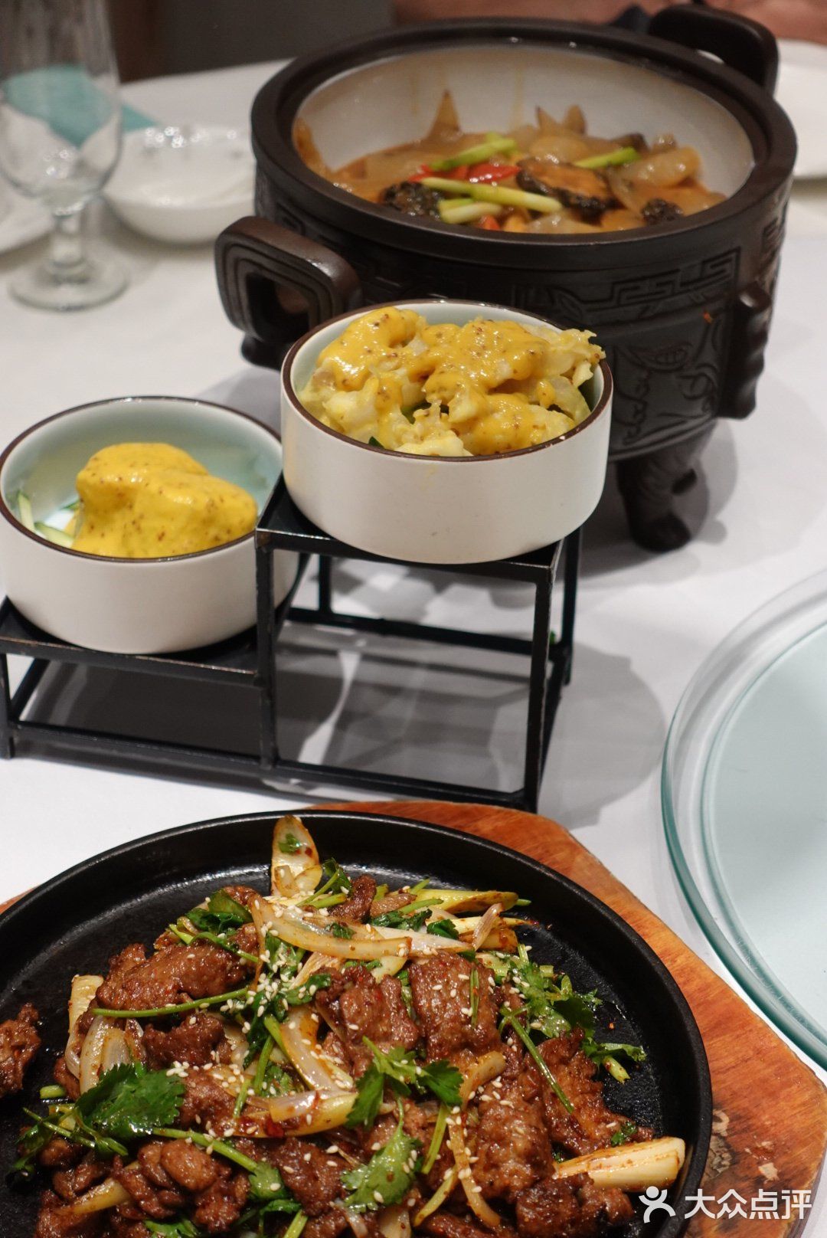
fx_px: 2373
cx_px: 414
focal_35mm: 69
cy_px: 619
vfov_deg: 29.2
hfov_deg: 19.8
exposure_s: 1/80
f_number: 2.8
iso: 800
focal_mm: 25.51
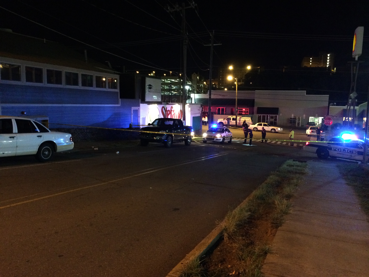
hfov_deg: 60.0
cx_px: 184
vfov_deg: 46.8
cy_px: 138
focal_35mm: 30
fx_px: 320
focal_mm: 4.12
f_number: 2.2
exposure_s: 1/17
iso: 320
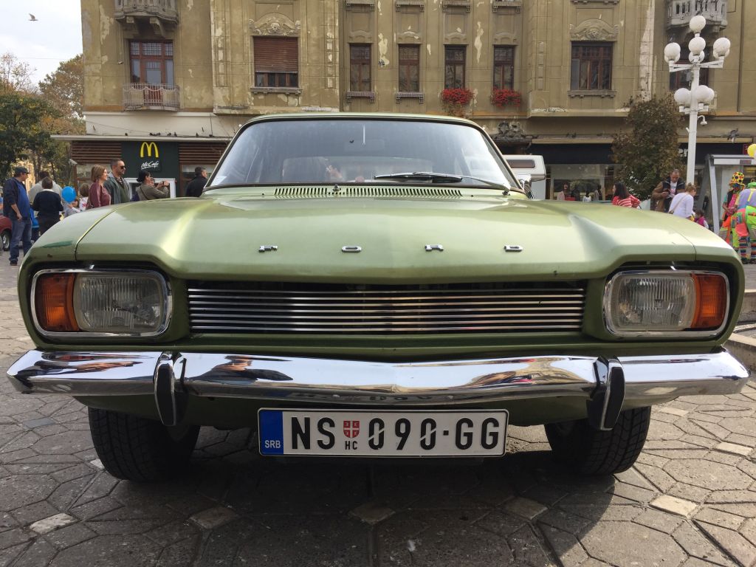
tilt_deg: -5.3
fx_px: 633
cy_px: 284
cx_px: 378
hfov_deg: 61.7
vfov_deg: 48.2
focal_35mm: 29
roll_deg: -0.2
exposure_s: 1/942
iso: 32
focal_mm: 4.15
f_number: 2.2
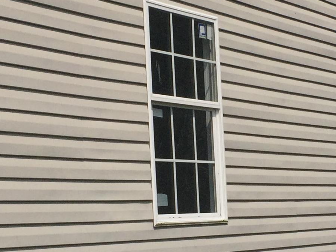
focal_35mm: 97
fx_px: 942
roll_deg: +0.2
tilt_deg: +3.6
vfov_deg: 15.2
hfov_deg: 20.1
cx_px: 232
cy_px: 171
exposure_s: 1/13333
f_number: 2.2
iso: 32
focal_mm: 4.15
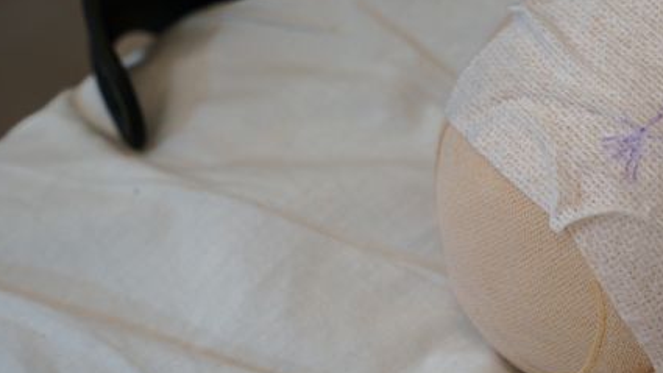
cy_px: 233
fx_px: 2426
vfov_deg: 8.8
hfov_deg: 15.4
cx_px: 557
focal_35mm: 138
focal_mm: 70
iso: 640
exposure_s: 1/80
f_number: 5.6
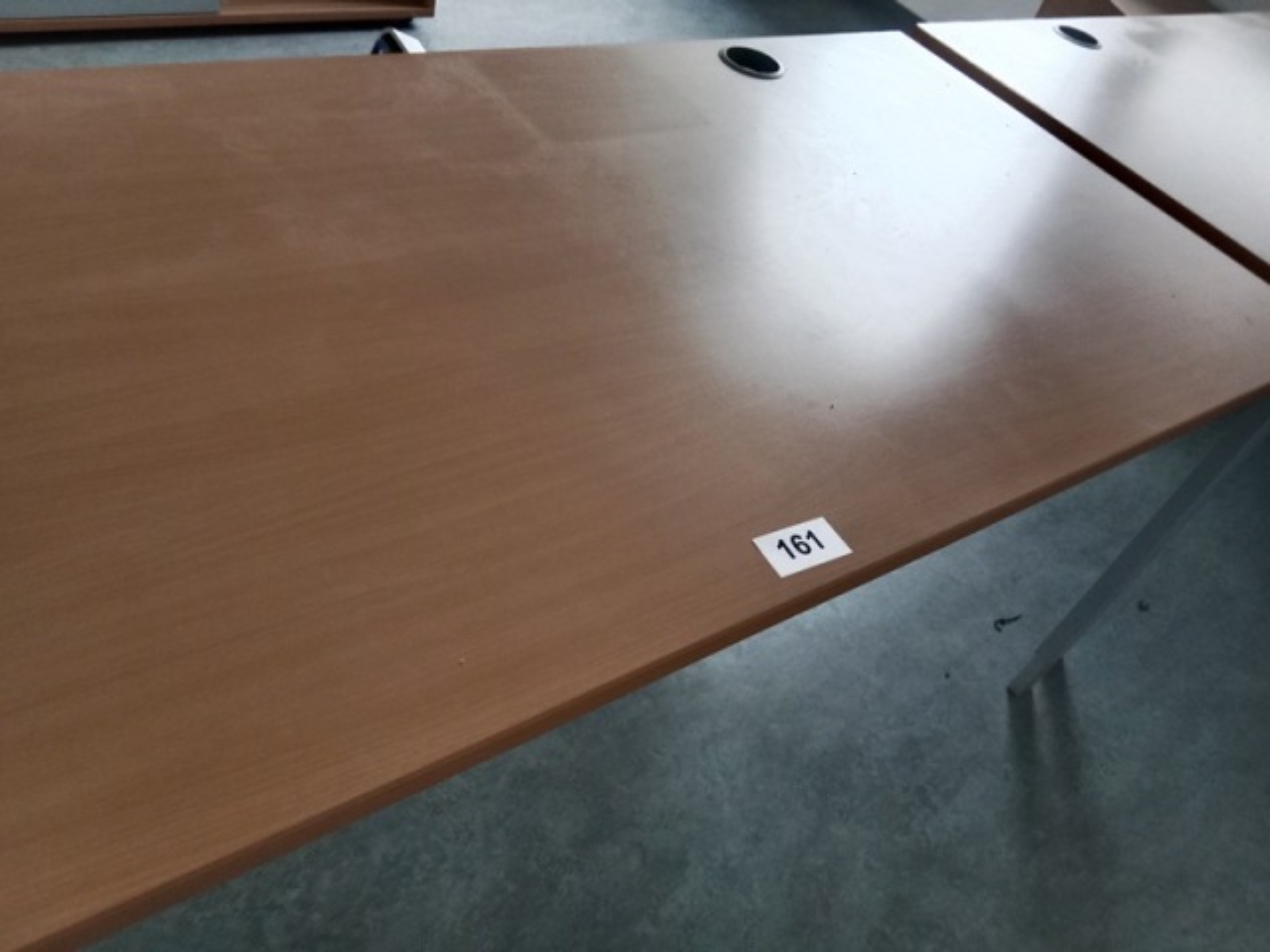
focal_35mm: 27
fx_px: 991
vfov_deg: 51.4
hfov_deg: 65.3
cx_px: 635
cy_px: 476
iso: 490
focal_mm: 3.65
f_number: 2.2
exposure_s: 1/20
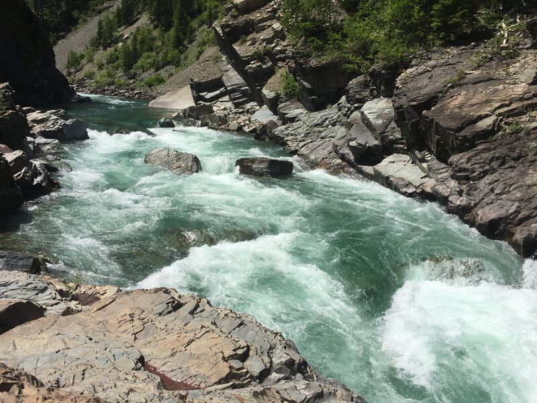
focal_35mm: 29
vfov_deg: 48.2
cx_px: 268
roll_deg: -3.3
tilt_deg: -14.3
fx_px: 450
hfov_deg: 61.7
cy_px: 202
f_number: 2.2
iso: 32
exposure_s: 1/3597
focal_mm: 4.15
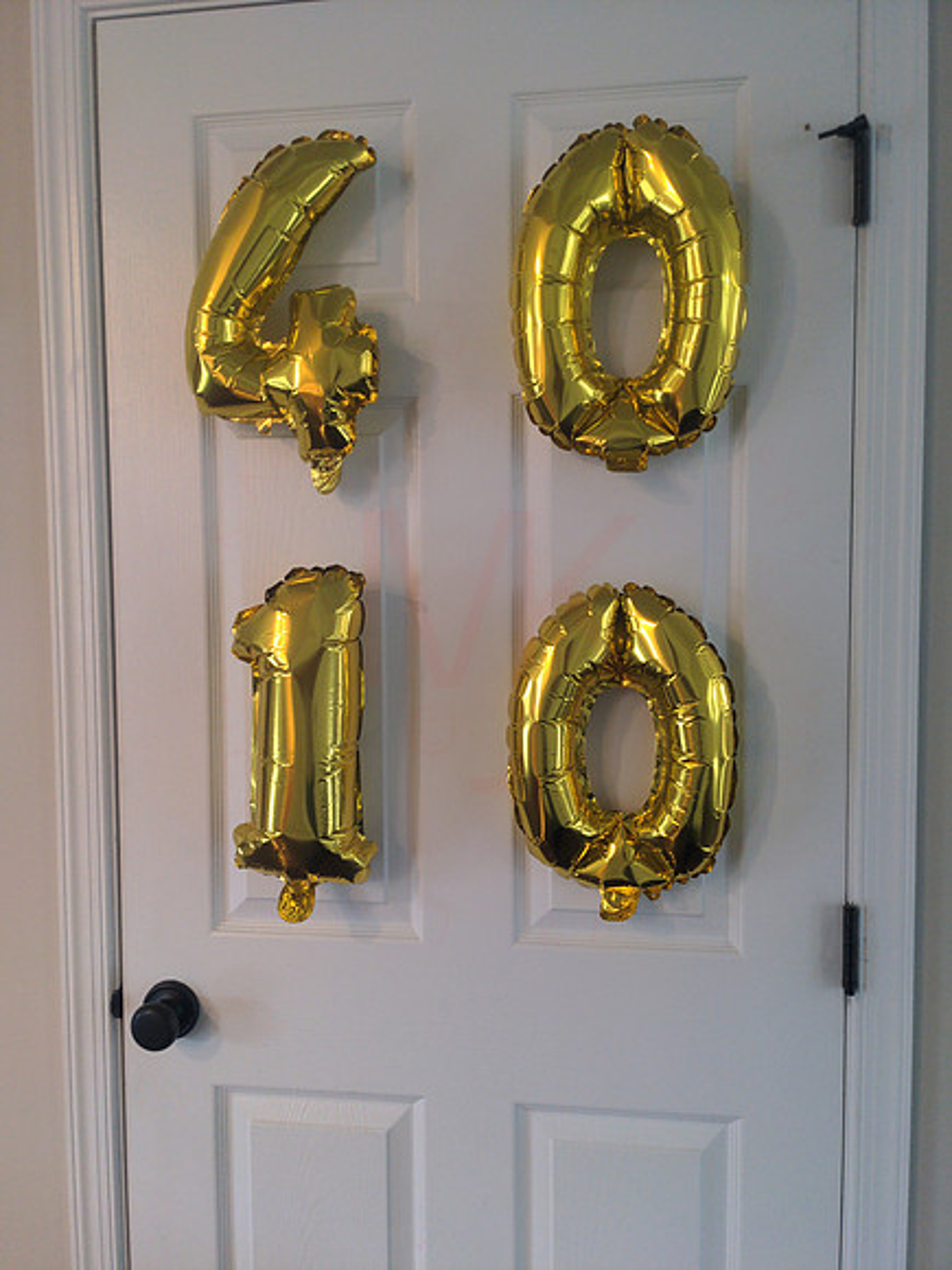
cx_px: 476
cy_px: 635
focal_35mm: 25
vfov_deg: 69.4
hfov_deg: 54.9
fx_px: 917
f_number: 1.73
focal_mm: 4.38
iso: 110
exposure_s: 1/24
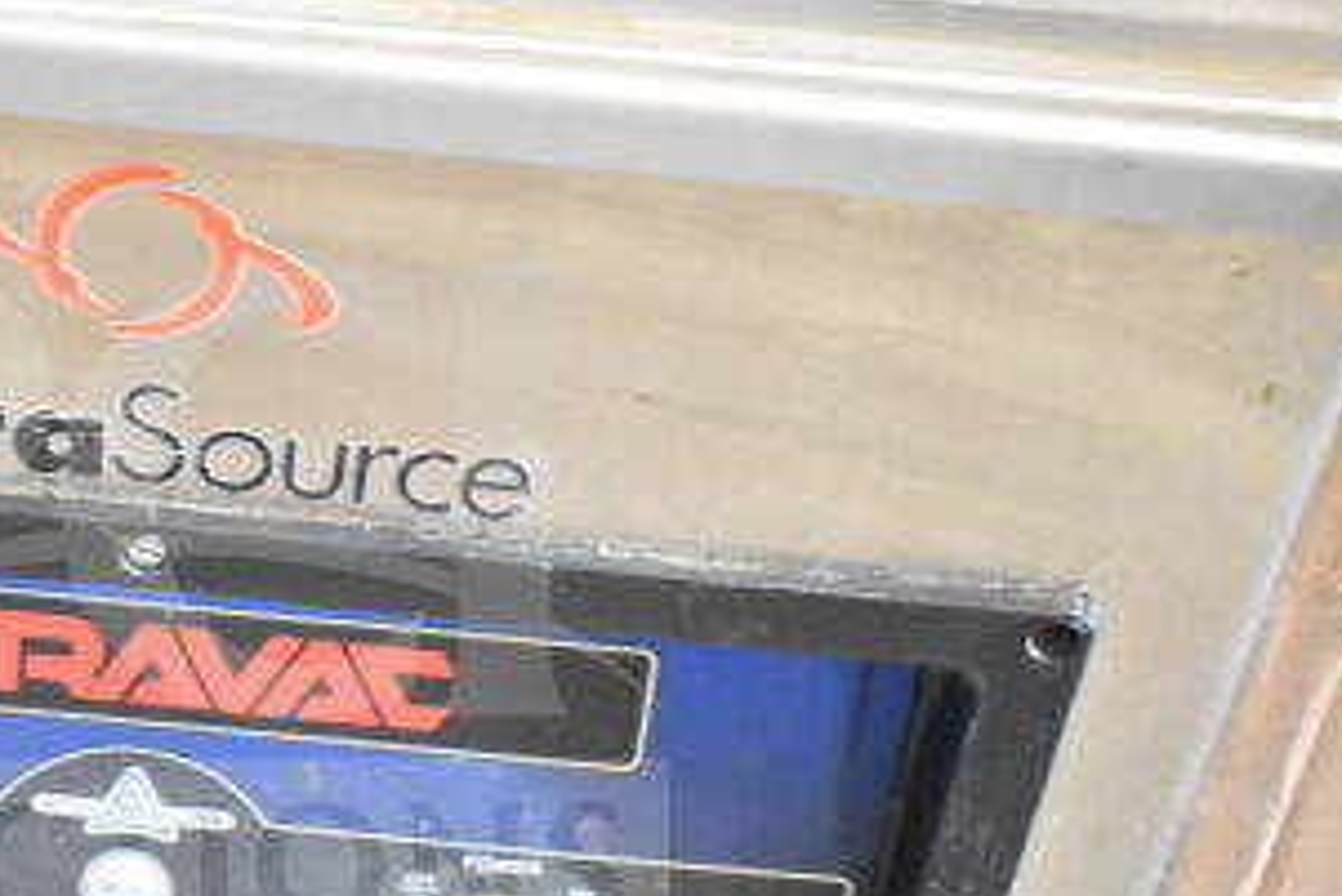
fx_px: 3059
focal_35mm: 82
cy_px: 617
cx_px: 165
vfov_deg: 16.6
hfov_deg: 24.1
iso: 12800
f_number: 4
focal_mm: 27
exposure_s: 1/40
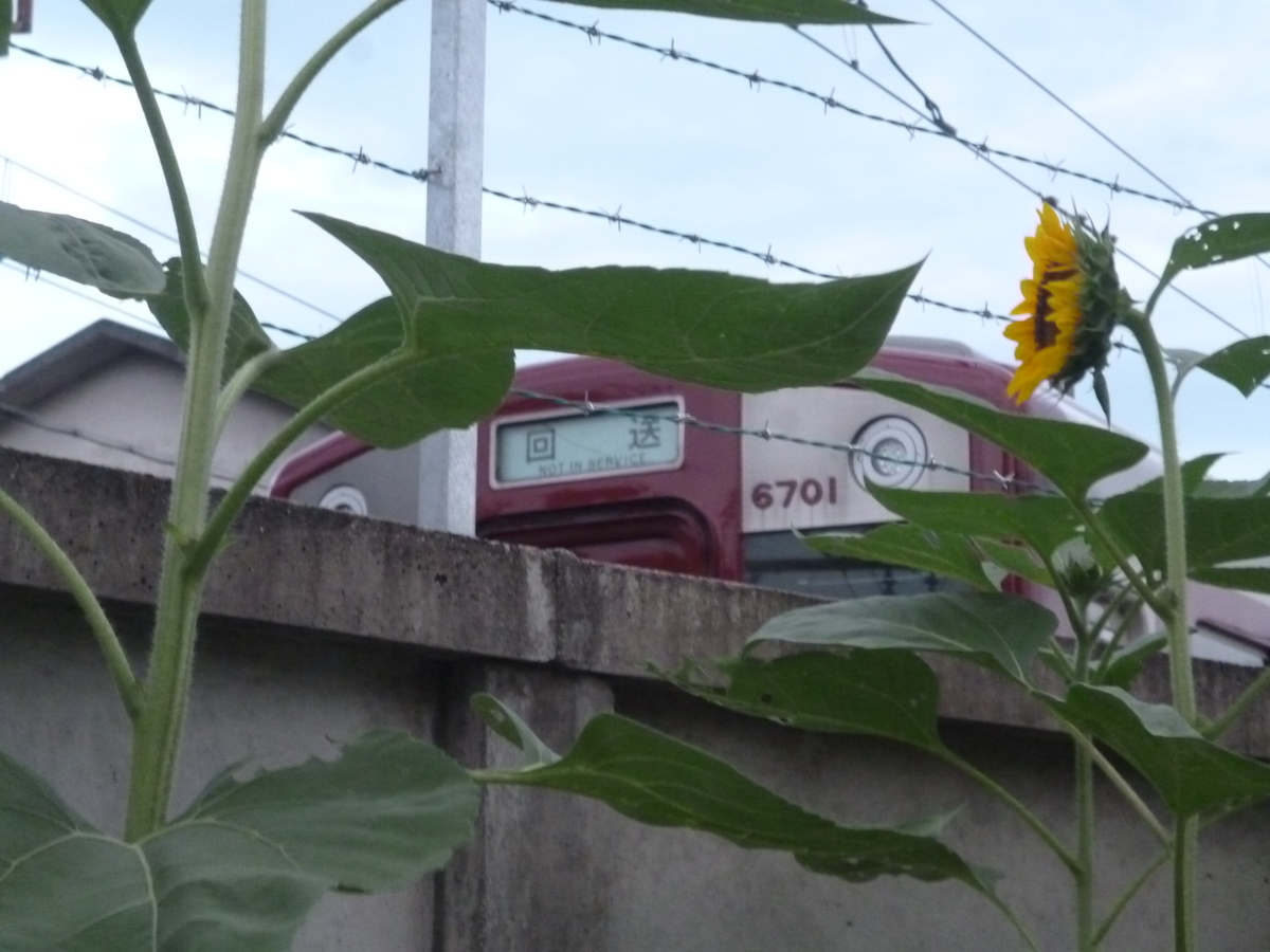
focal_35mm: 70
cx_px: 635
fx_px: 2568
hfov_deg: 27.8
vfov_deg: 21.0
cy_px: 476
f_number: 5
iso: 800
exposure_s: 1/50
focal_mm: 12.5
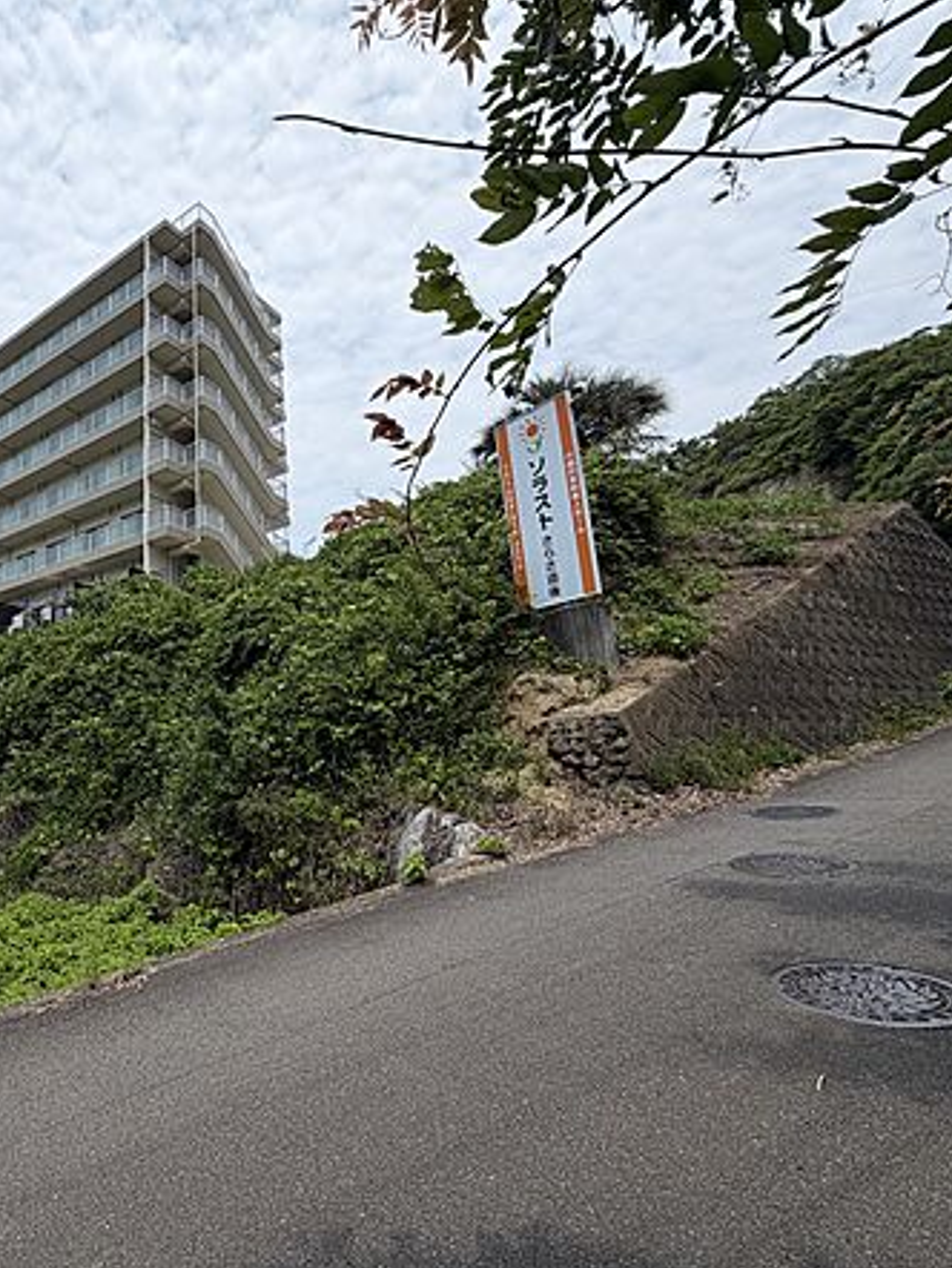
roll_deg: +0.2
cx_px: 192
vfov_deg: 84.6
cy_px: 640
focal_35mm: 19
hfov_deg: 62.9
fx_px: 696
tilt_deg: +12.7
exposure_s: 1/1312
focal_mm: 2.22
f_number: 2.2
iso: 20
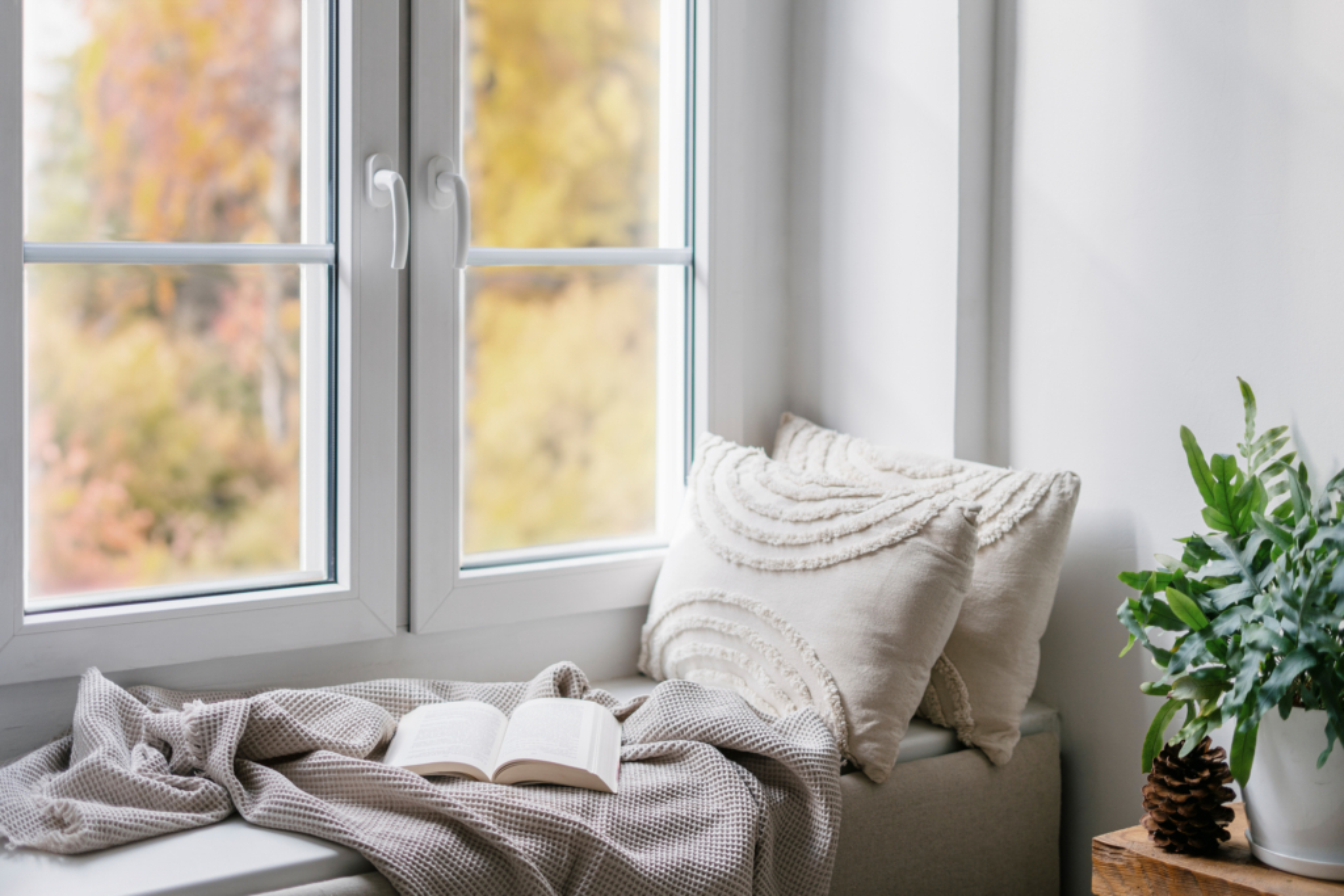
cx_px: 672
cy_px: 448
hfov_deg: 39.6
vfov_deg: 27.0
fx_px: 1867
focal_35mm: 50
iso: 200
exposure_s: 1/250
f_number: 2
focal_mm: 50
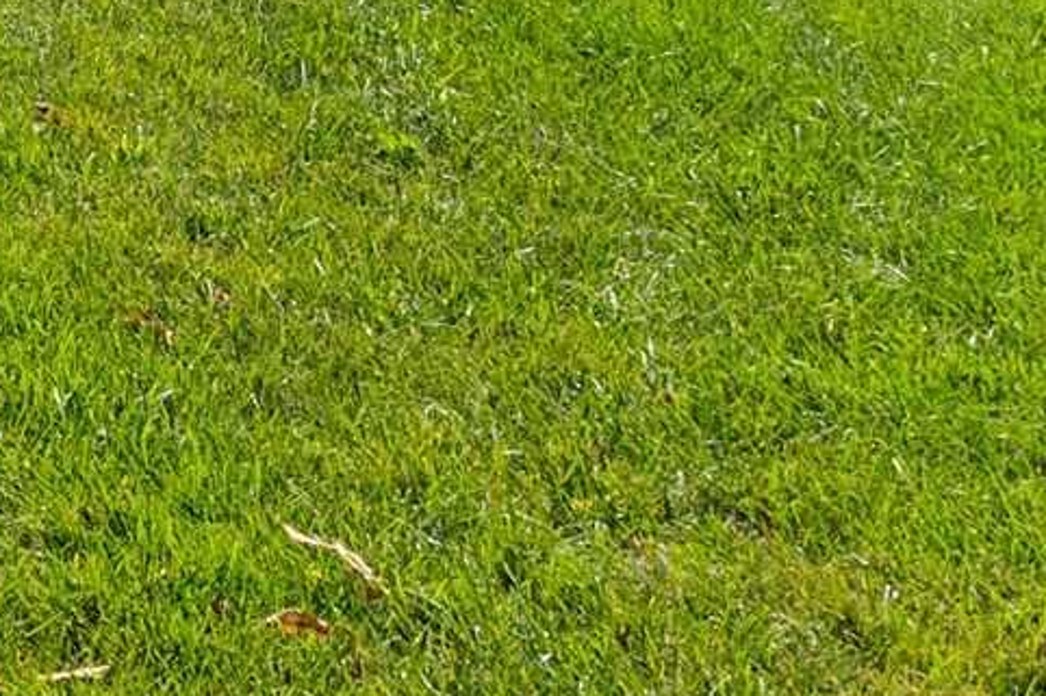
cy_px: -913
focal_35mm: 102
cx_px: -1489
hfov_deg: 13.9
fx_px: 2962
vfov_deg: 11.4
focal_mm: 16
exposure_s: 1/80
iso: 400
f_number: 11
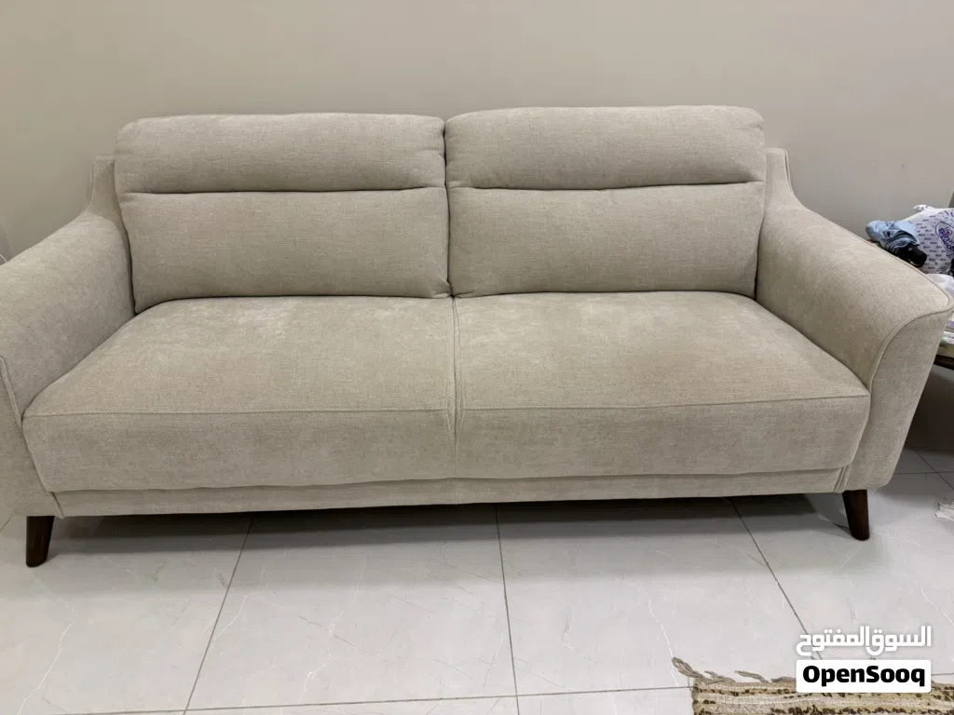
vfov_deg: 56.8
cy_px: 358
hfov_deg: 71.6
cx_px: 477
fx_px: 661
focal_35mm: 24
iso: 200
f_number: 1.78
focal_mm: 6.76
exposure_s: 1/70
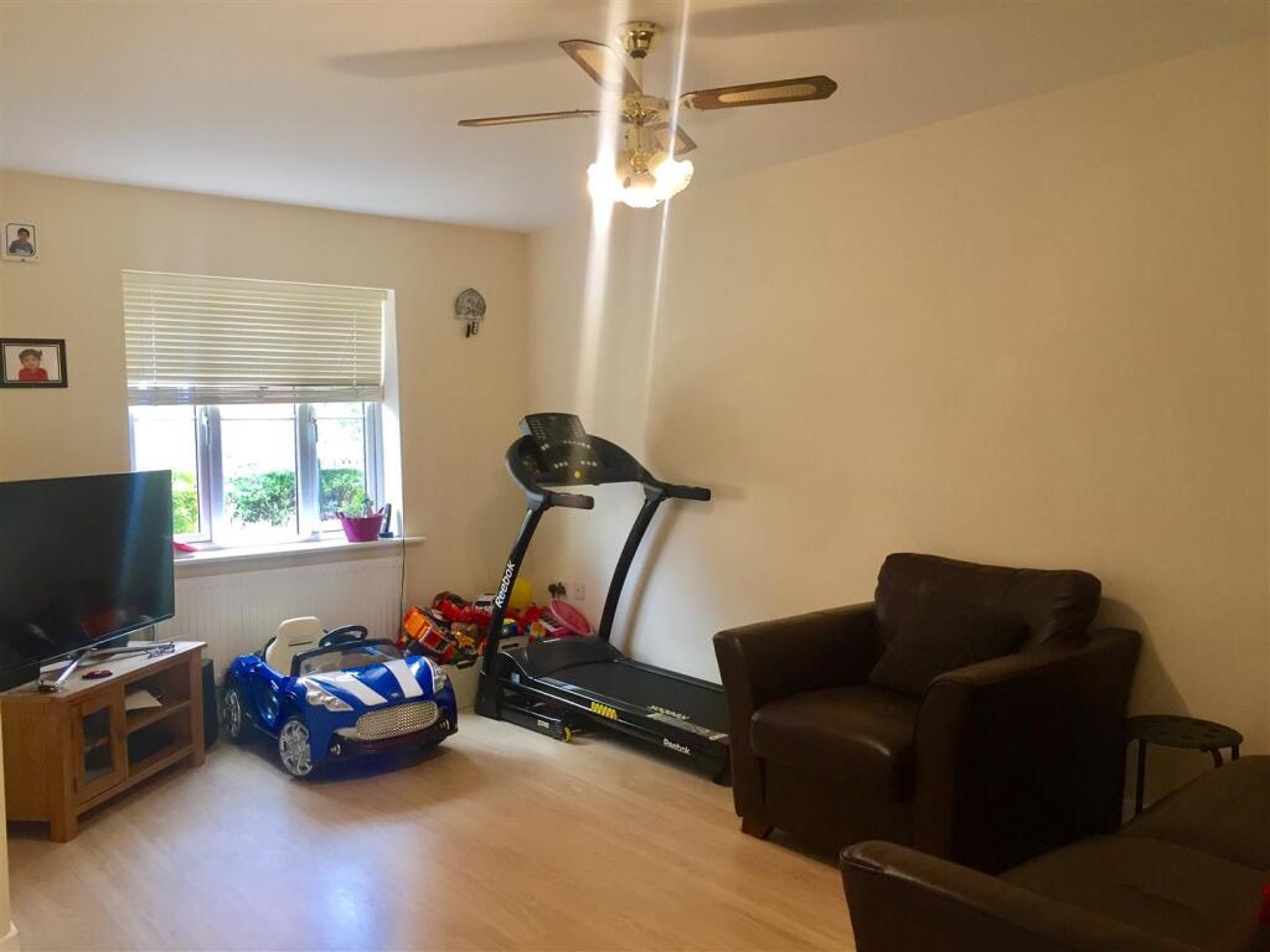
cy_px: 476
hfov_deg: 61.7
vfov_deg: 48.2
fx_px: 1064
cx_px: 635
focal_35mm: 29
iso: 50
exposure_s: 1/33
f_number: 2.2
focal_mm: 4.15
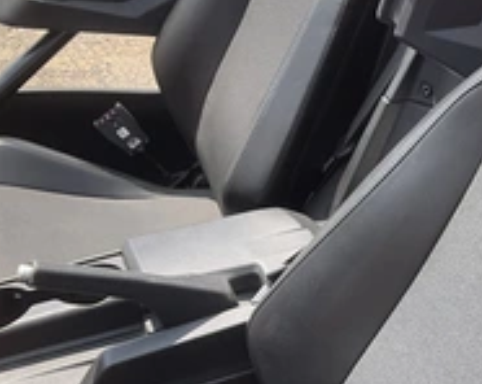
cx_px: 456
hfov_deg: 29.4
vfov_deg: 24.6
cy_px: 291
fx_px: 868
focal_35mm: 61
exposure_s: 1/450
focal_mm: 3
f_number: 1.8
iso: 25
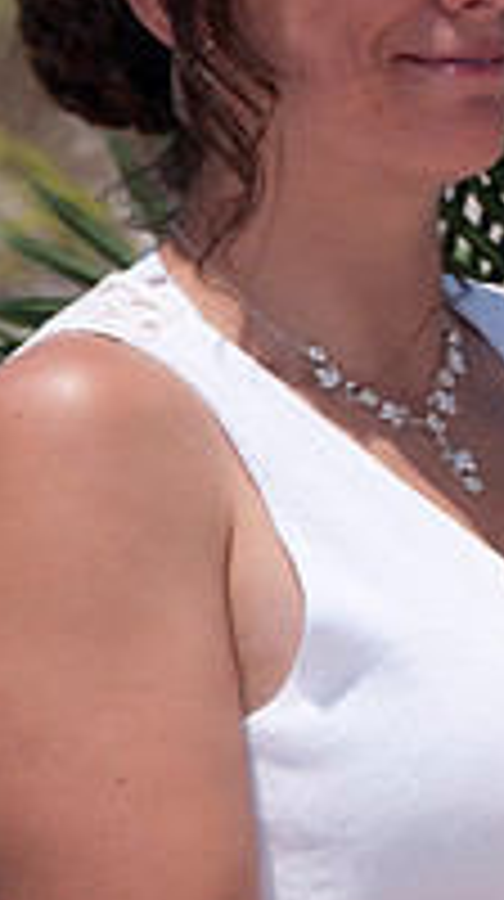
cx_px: 1040
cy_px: 97
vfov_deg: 4.0
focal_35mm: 547
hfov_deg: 2.2
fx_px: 13040
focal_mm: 120
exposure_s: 1/250
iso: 100
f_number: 13
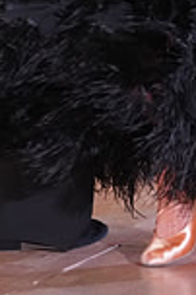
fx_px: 4469
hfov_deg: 2.5
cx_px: 110
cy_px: -165
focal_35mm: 546
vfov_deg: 3.8
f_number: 4.5
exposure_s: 1/250
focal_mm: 143
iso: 3200
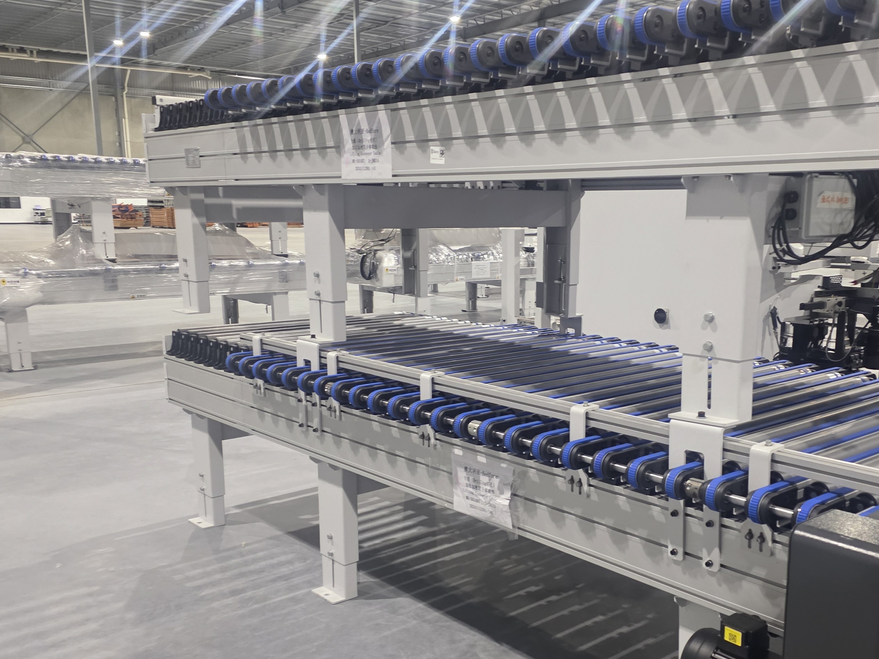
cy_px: 397
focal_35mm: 36
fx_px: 914
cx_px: 520
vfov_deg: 39.5
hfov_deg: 51.1
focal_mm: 6.3
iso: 800
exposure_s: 1/100
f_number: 1.7
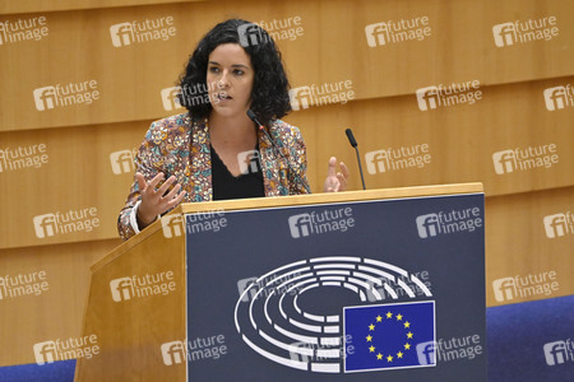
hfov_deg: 3.4
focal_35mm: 600
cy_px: 191
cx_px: 287
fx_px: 9566
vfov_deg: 2.3
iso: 5000
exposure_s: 1/640
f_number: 6.3
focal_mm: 600
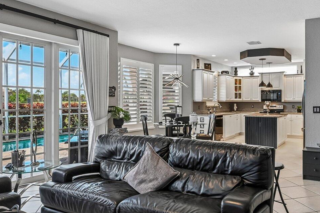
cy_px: 113
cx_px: 196
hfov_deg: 61.3
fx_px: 267
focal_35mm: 30
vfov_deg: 43.6
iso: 2500
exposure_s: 1/100
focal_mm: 14
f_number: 8
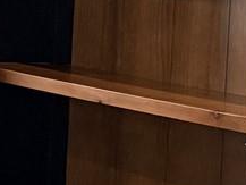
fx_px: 1259
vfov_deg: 8.3
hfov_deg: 8.6
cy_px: -48
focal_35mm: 177
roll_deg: -0.8
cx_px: -572
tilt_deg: -1.5
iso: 400
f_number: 1.78
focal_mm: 6.76
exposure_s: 1/60
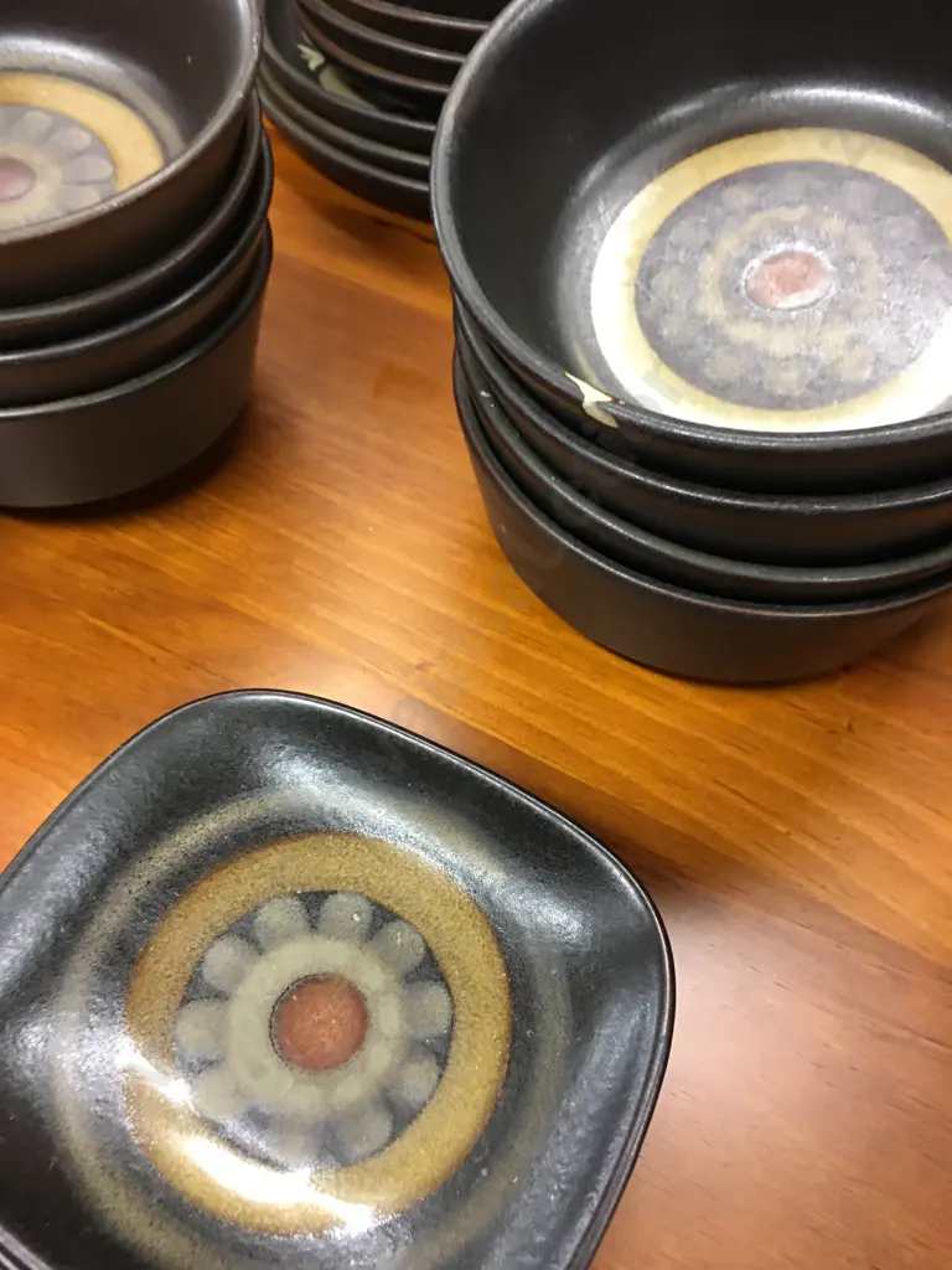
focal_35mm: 29
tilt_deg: -53.6
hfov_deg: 48.2
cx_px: 476
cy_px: 635
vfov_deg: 61.7
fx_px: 1063
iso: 100
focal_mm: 4.15
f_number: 2.2
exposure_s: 1/17
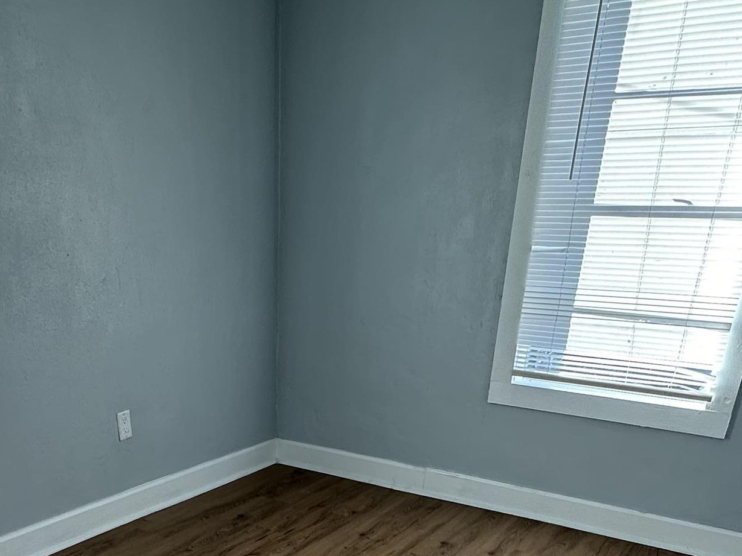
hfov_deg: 52.2
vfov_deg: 35.2
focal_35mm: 35
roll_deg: -0.8
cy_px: 605
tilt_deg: -26.8
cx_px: 288
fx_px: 750
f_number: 2.2
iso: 40
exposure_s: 1/151
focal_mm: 2.22
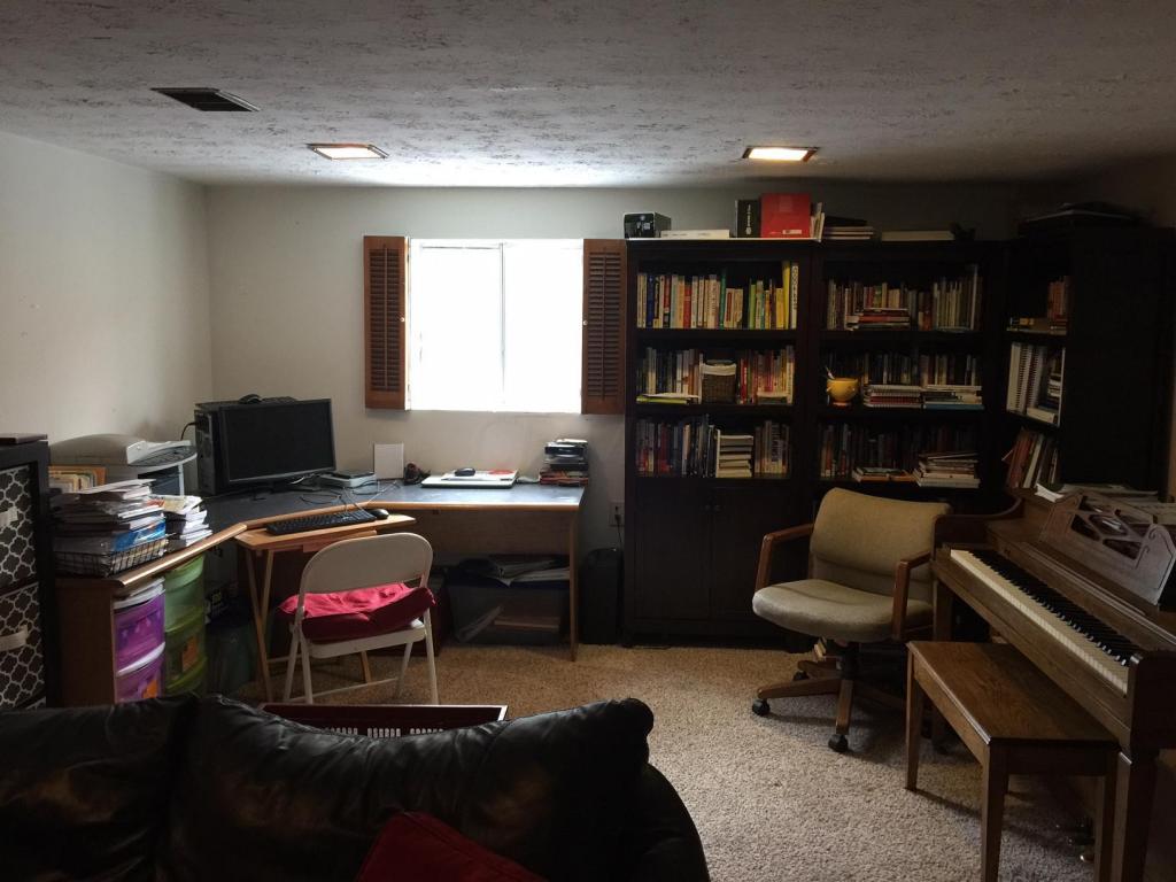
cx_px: 588
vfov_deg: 48.2
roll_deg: -0.3
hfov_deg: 61.7
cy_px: 441
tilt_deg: -7.4
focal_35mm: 29
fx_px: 985
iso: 80
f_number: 2.2
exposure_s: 1/15
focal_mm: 4.15
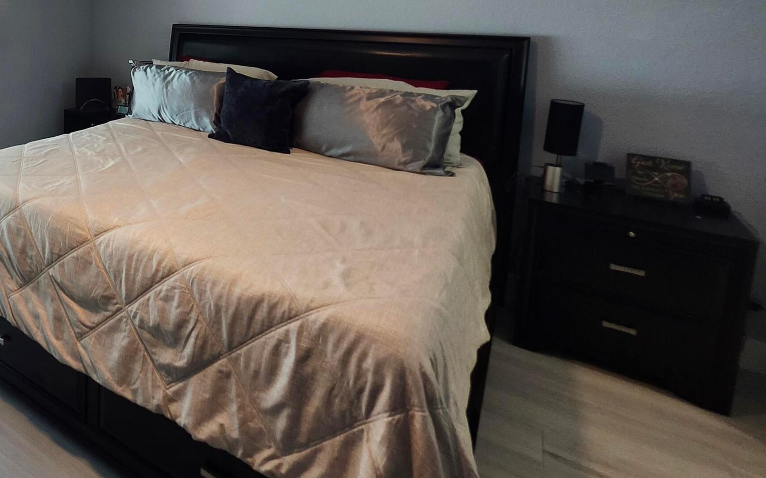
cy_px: 49
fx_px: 501
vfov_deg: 46.2
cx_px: 100
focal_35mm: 24
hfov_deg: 64.3
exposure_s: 1/60
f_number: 2.2
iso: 125
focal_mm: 1.74
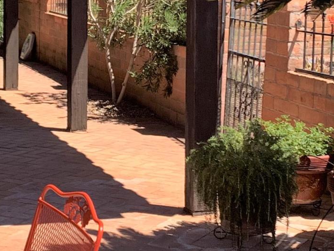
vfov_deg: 13.3
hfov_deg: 17.7
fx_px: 1071
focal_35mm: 111
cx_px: 125
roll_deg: -0.1
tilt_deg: -5.8
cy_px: 86
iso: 25
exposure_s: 1/1314
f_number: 1.8
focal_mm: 4.25
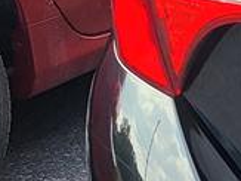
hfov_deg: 8.2
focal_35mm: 204
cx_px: 744
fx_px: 1419
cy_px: 65
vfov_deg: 7.3
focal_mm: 5.4
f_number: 1.8
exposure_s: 1/606
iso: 40
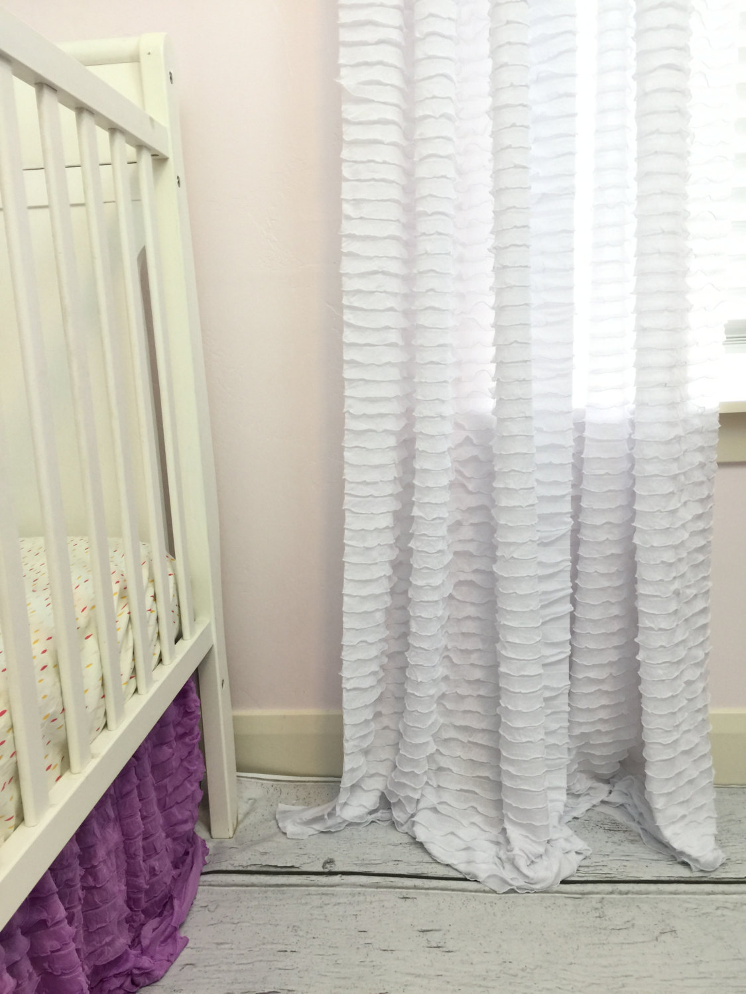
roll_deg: +1.1
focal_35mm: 29
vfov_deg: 61.7
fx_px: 833
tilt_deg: -9.3
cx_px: 373
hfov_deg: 48.2
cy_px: 497
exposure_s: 1/15
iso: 32
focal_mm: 4.15
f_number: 2.2
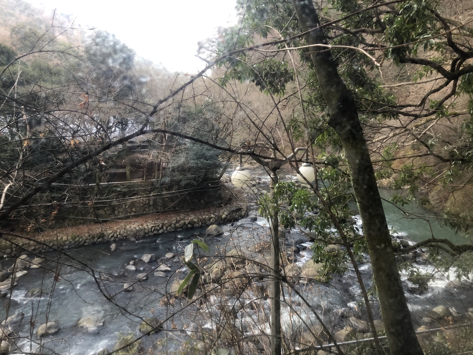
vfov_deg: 49.7
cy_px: 178
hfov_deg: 63.4
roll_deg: +0.3
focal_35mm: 28
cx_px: 236
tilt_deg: -7.8
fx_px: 383
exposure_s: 1/33
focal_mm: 3.99
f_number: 1.8
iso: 25
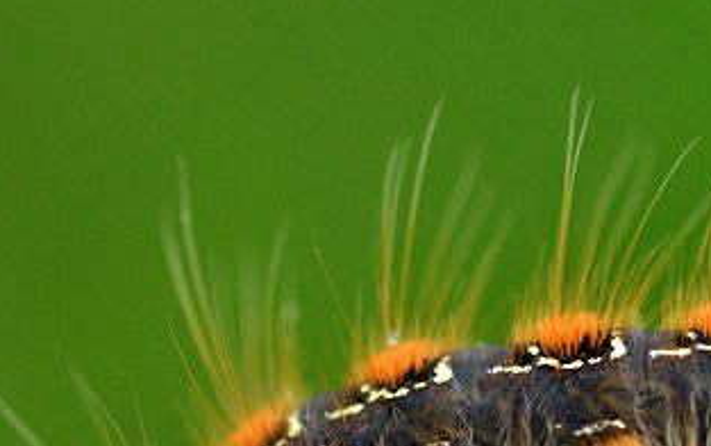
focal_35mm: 395
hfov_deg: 5.3
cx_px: 547
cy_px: 575
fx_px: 7663
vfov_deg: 3.3
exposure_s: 1/60
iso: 400
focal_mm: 105
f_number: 5
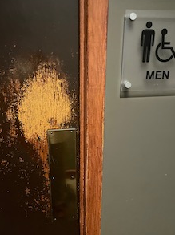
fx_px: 216
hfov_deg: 44.1
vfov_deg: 56.8
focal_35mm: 32
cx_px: 87
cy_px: 126
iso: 1000
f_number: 1.6
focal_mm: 4.2
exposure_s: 1/30
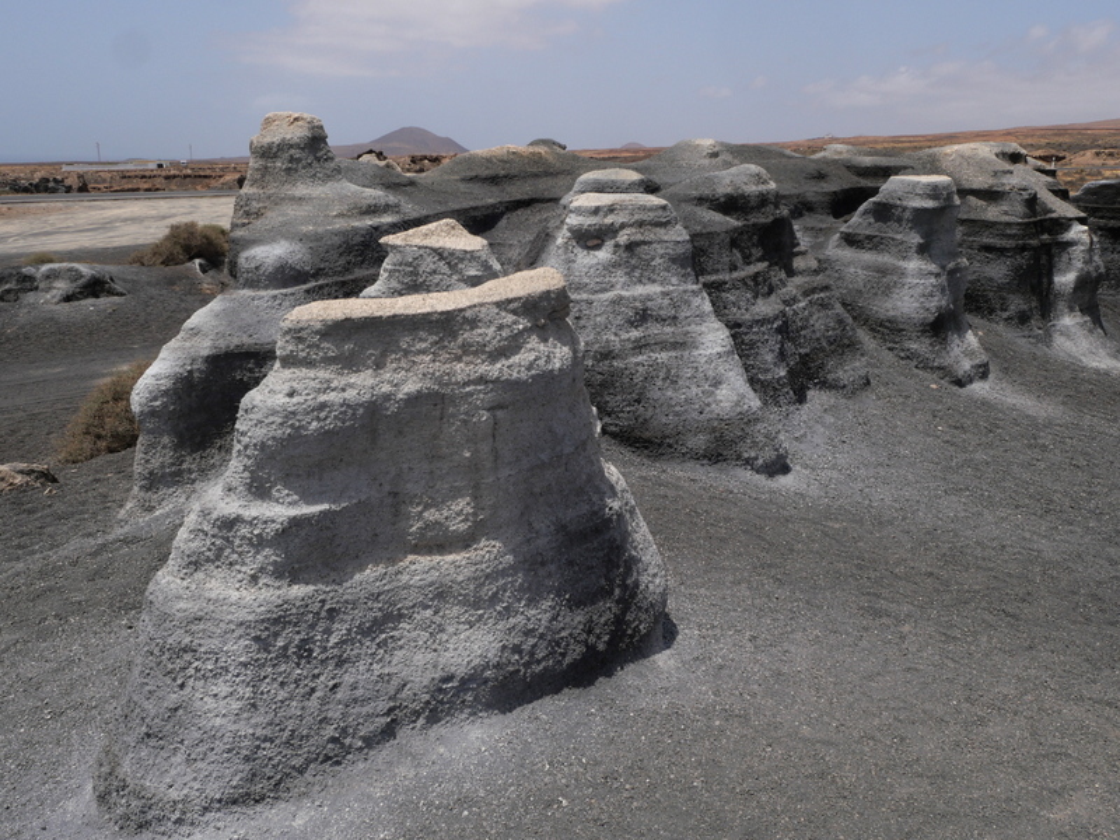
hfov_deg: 60.0
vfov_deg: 46.8
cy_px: 420
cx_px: 560
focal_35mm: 30
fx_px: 971
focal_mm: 15
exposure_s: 1/640
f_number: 10
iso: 200
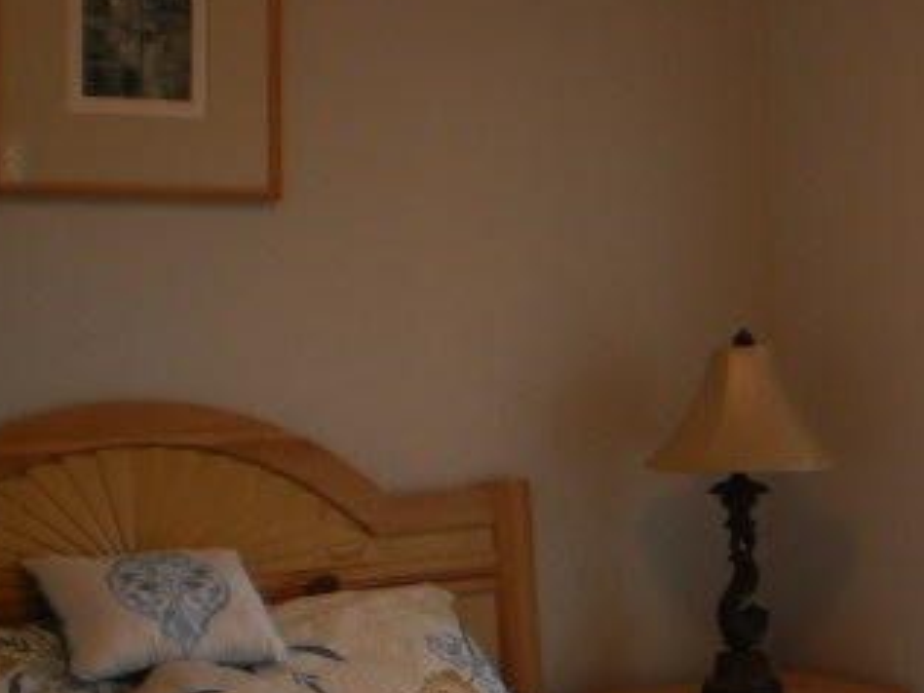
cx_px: 892
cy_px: 544
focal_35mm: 73
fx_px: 1949
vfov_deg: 20.0
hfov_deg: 25.5
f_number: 3.1
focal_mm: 6.3
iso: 100
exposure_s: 1/30
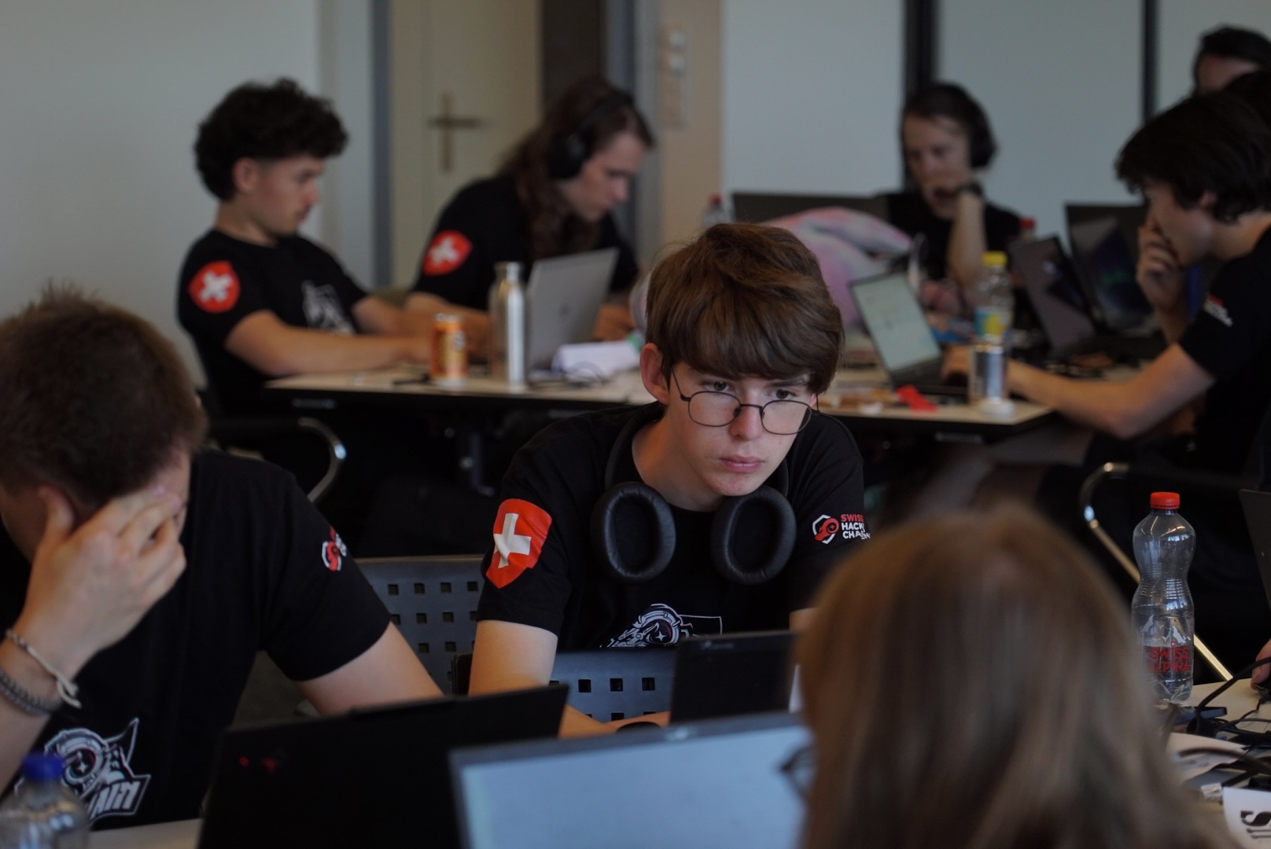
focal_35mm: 105
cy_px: 424
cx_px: 636
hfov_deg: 19.4
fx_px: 3710
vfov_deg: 13.1
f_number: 4
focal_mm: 105
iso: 1000
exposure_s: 1/200
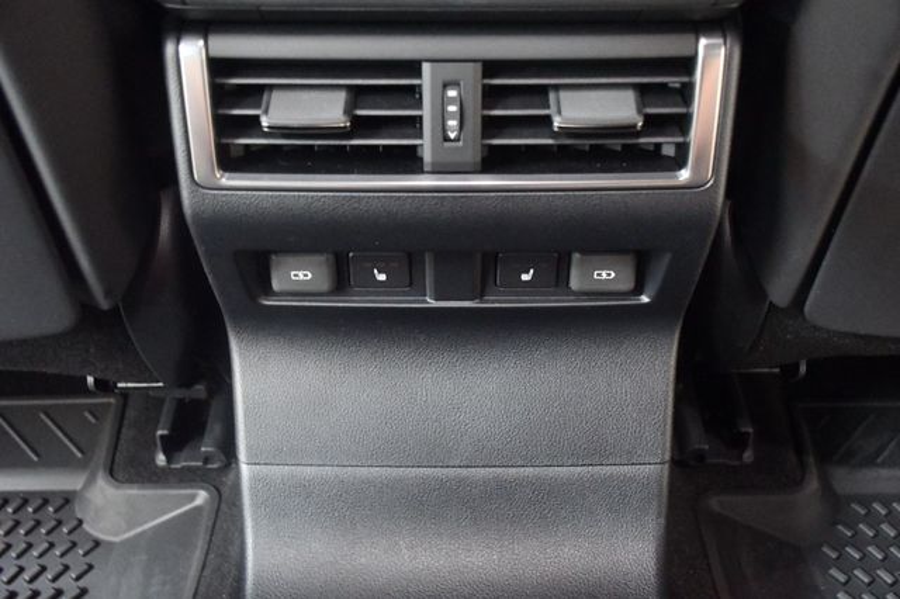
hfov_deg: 48.5
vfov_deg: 33.4
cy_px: 300
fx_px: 999
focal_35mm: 40
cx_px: 450
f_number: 4
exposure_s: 1/30
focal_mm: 27
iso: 12800
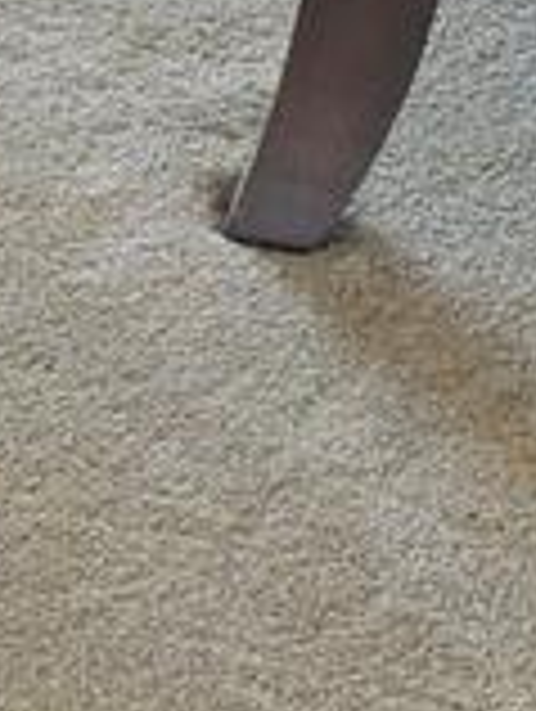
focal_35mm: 259
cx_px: 5
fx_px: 5333
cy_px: -140
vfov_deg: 7.6
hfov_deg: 5.7
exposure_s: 1/40
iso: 400
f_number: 3.3
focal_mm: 7.1
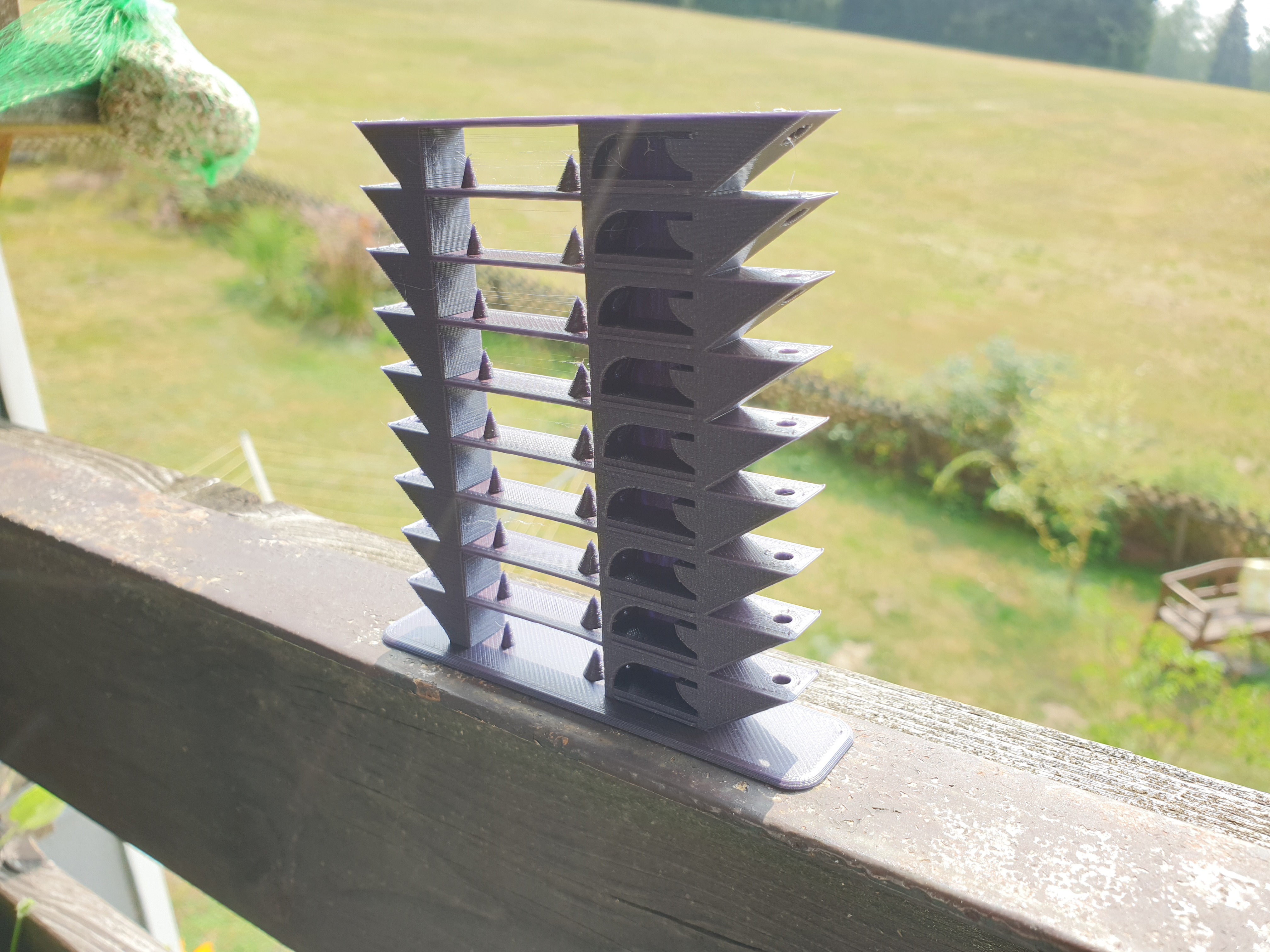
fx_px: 954
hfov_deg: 67.3
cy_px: 476
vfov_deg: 53.1
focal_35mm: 26
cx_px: 635
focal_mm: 4.3
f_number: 2.4
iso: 50
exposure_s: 1/119
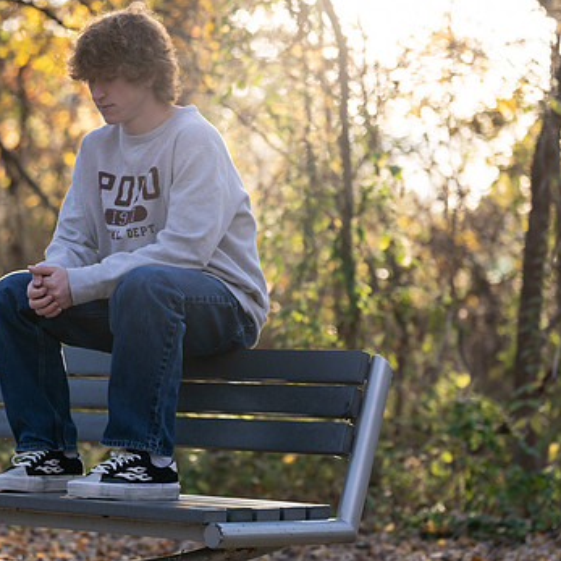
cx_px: 137
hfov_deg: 11.5
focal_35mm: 152
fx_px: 2787
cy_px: 309
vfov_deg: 11.5
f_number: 2.8
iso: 250
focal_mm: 105
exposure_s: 1/320
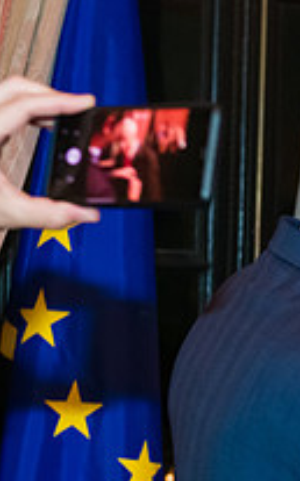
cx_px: 537
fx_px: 2176
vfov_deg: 12.6
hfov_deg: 7.6
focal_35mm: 166
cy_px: 373
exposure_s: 1/100
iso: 3200
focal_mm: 58
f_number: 4
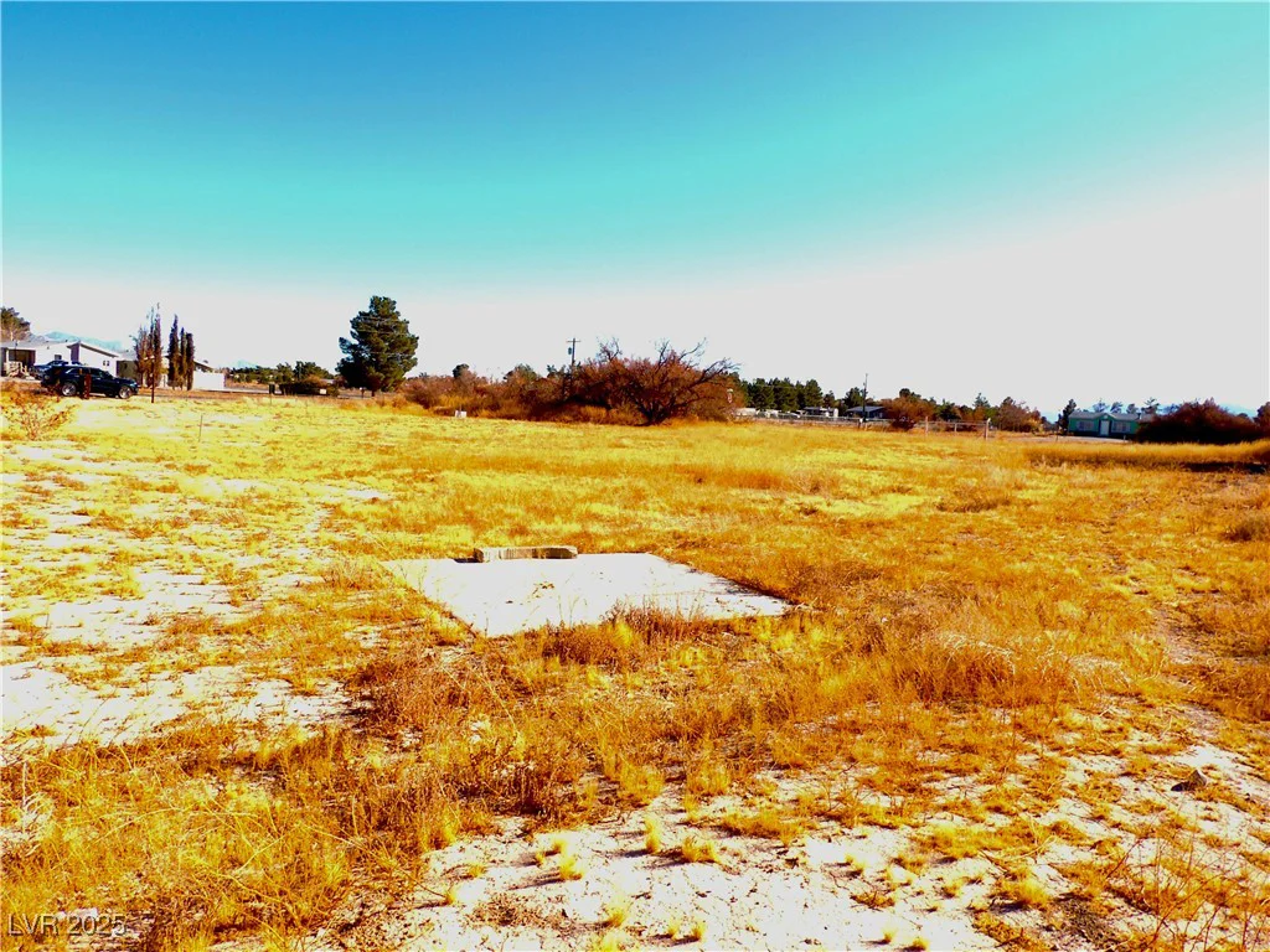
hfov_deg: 71.6
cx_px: 635
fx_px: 881
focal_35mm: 24
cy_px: 476
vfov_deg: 56.8
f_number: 8.3
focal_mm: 4.3
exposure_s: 1/60
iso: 100
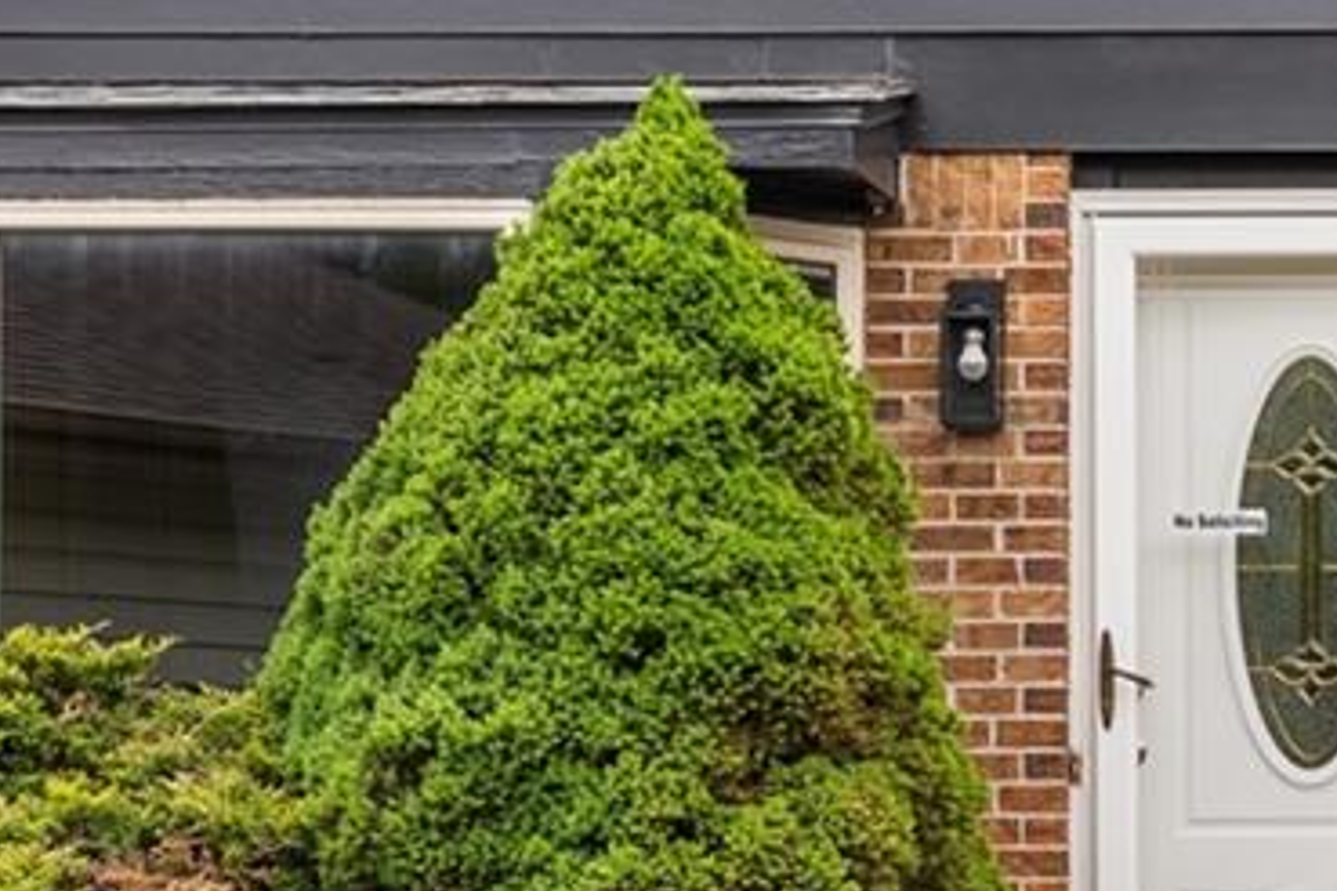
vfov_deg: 12.8
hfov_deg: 18.3
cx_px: 1594
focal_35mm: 106
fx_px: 3943
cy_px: 788
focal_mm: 24.5
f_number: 8
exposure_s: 1/50
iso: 200
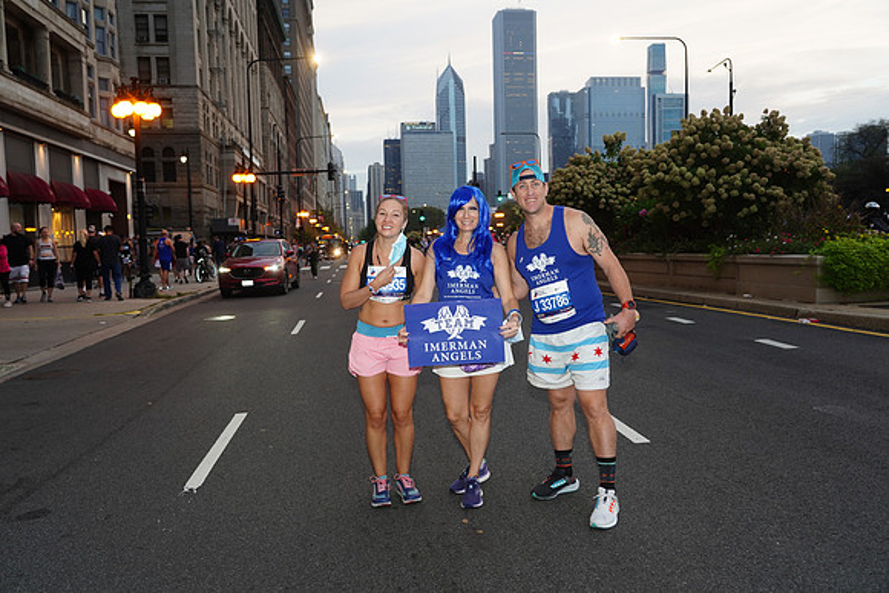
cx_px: 444
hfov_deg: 63.6
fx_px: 716
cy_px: 296
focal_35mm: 29
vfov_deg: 45.0
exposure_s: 1/80
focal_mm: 29
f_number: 4.5
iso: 500
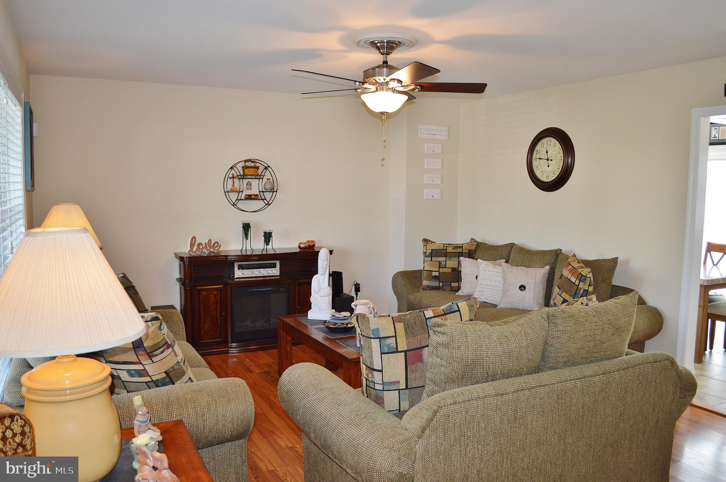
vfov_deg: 47.8
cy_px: 241
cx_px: 363
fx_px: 544
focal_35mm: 27
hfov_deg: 67.4
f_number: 3.5
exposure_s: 1/60
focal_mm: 18
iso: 450
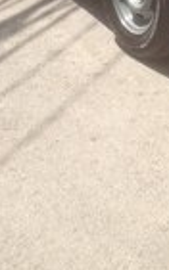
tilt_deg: -2.3
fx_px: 907
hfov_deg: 10.5
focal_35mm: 123
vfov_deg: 15.8
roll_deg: +1.4
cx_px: 186
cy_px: -121
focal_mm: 4.12
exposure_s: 1/786
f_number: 2.4
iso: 50
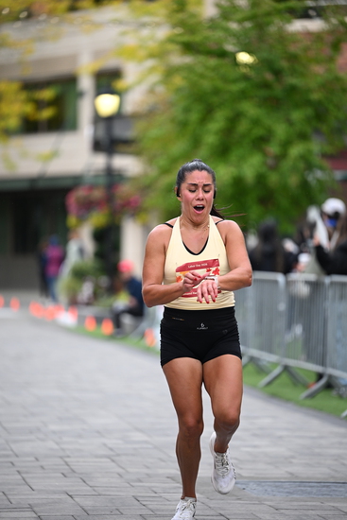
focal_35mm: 180
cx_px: 174
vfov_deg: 11.4
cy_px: 260
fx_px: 2601
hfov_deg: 7.6
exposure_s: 1/1600
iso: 1000
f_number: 2.8
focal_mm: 180
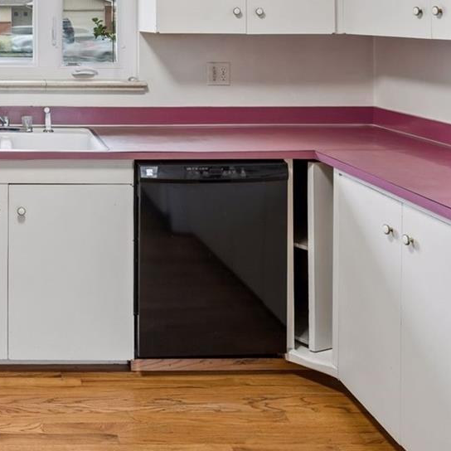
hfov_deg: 34.6
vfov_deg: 34.7
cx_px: 14
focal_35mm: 45
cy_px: 17
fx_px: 663
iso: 400
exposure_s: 1/10
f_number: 9
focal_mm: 18
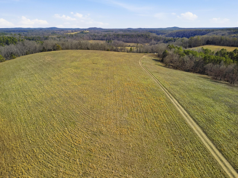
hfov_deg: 71.6
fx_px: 165
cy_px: 89
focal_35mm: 24
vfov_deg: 56.8
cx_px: 119
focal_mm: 6.7
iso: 100
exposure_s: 1/1250
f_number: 1.7
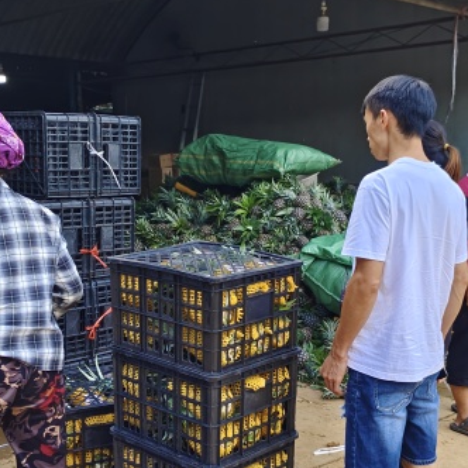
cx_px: 231
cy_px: 257
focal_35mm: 49
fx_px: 749
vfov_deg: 34.7
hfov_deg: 34.7
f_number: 1.88
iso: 80
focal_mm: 5.56
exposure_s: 1/170
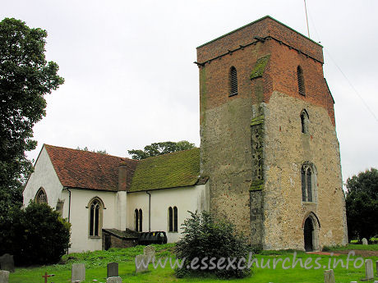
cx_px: 189
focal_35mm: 35
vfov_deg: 40.7
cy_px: 142
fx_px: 382
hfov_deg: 52.6
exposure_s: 1/191
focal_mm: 8.9
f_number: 5.6
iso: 50
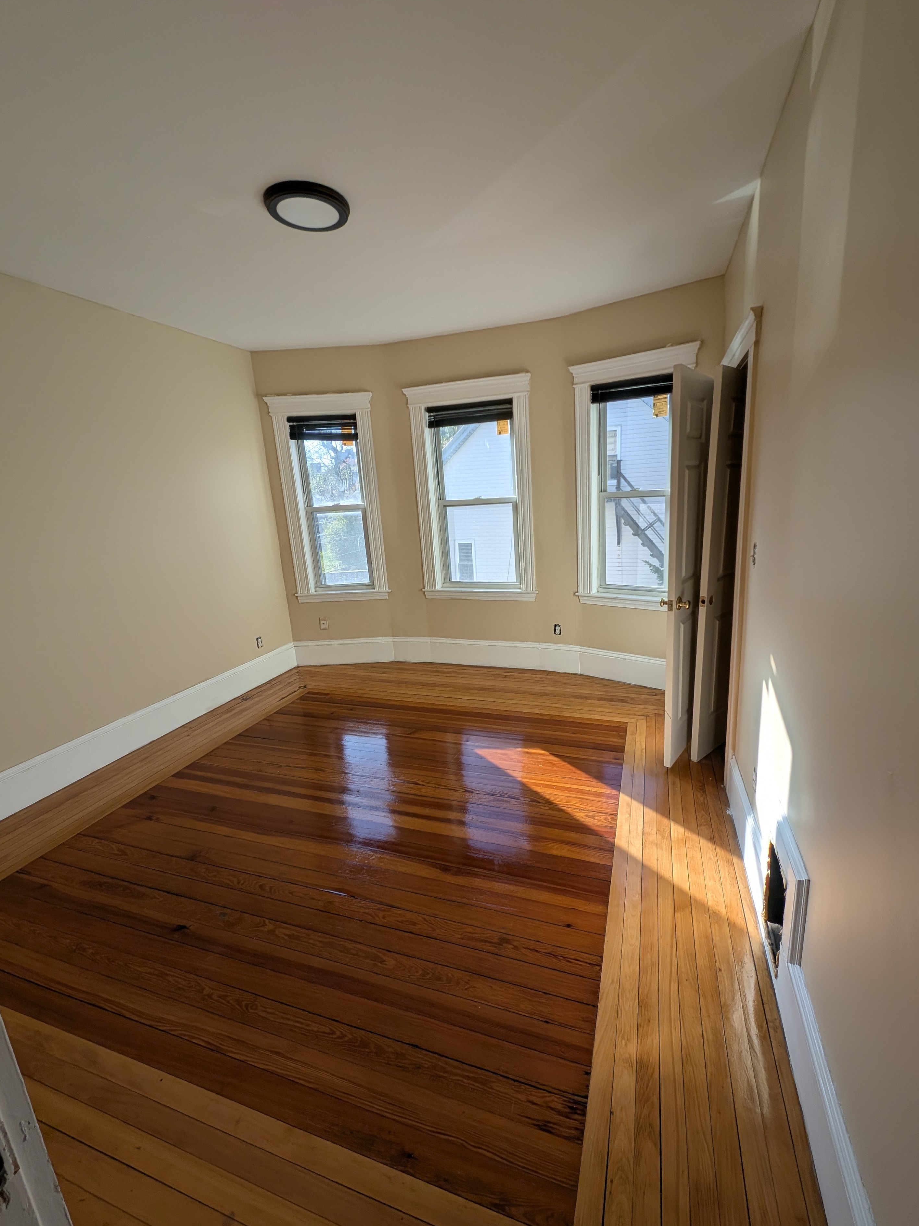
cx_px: 493
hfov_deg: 89.8
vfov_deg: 106.2
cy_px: 602
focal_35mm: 13
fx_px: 460
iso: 45
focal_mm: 2.23
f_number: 1.95
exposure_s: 1/448
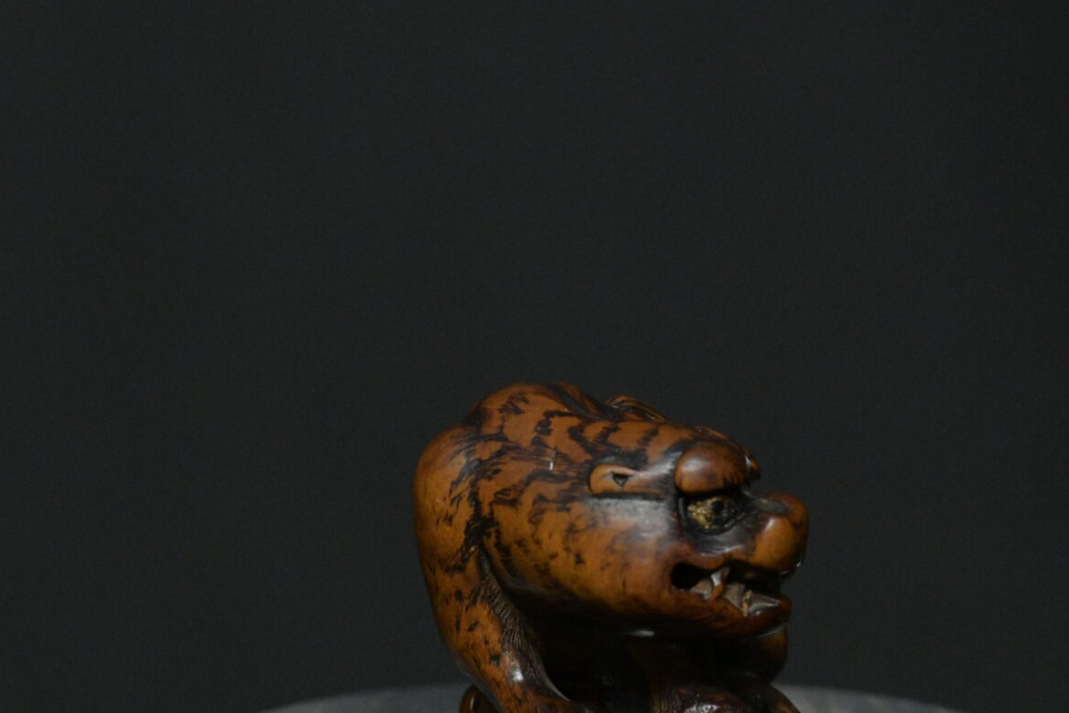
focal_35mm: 229
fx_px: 6800
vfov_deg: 6.0
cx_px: 657
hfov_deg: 9.0
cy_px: 456
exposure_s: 1/125
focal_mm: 105
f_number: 10
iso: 4500
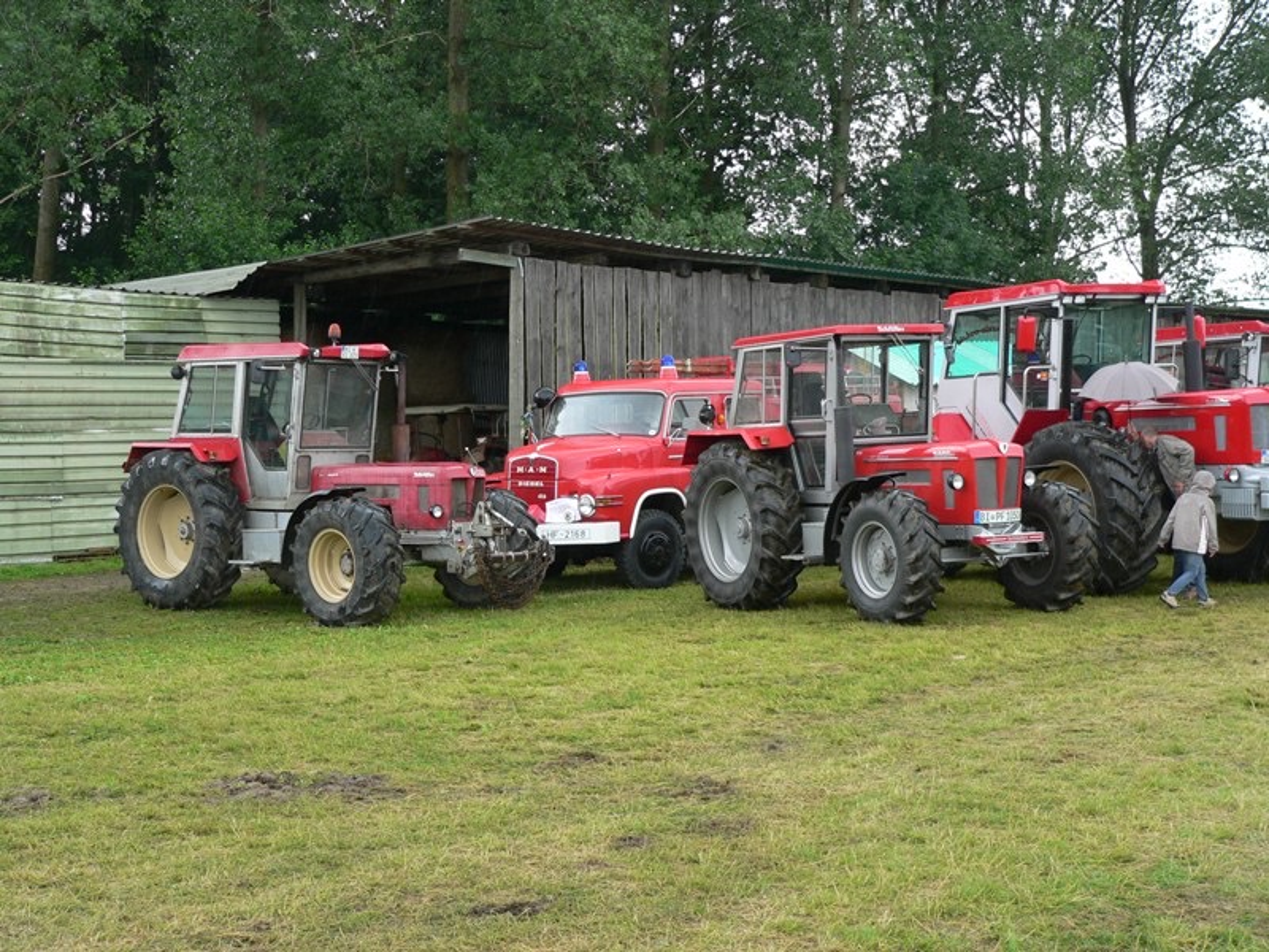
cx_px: 634
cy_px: 476
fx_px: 1833
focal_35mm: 50
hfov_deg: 38.2
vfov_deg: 29.1
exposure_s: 1/80
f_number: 2.8
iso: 80
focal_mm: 8.3
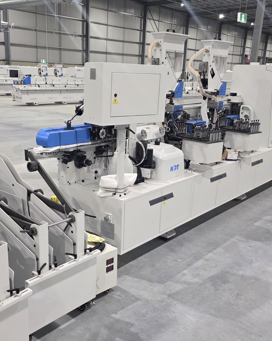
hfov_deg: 38.1
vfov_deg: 46.5
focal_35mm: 39
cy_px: 210
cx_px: 113
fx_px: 392
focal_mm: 6.3
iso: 500
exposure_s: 1/100
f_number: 1.7
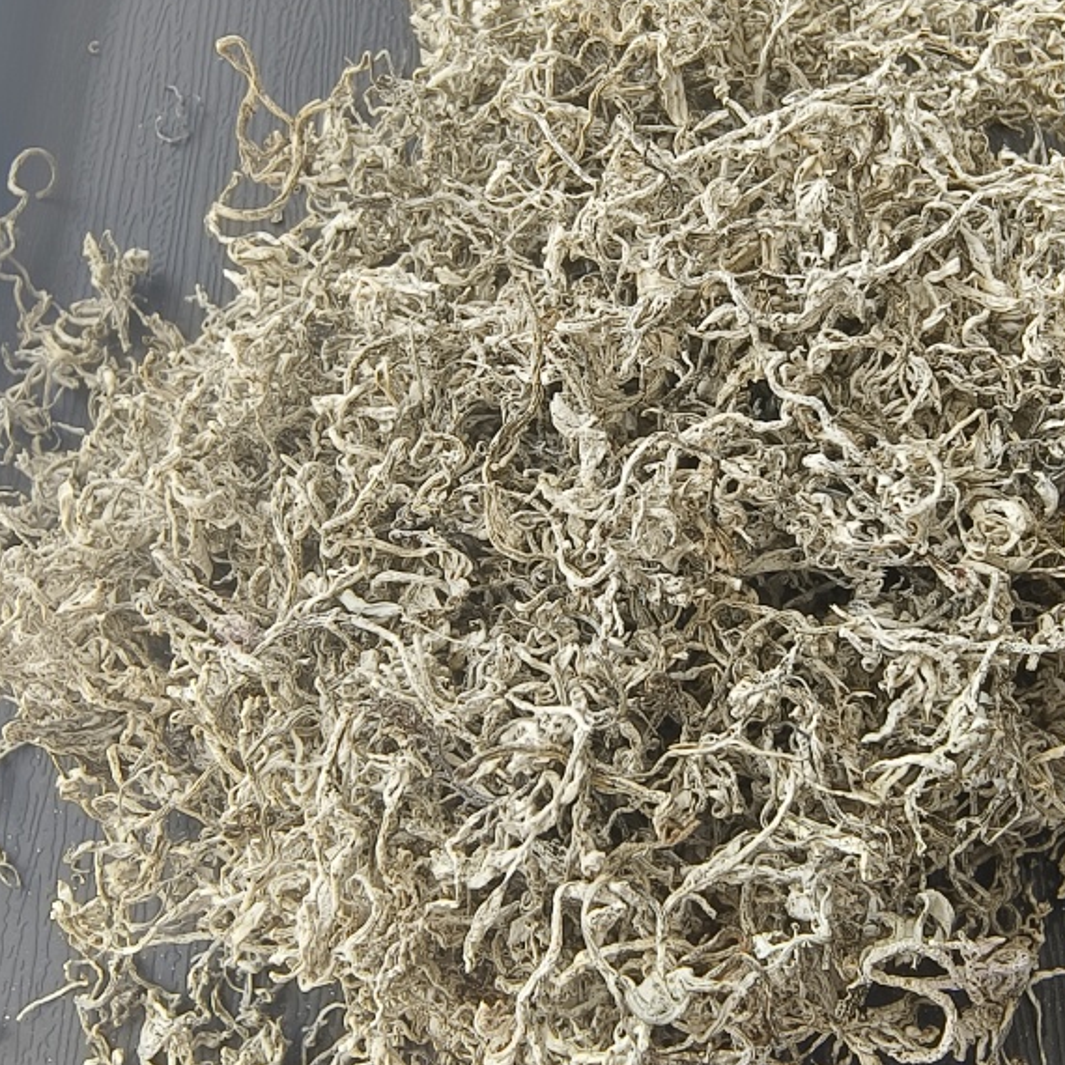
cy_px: 614
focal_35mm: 43
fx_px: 1497
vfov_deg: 39.1
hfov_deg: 38.9
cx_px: 674
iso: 113
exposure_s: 1/100
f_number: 2
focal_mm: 2.28
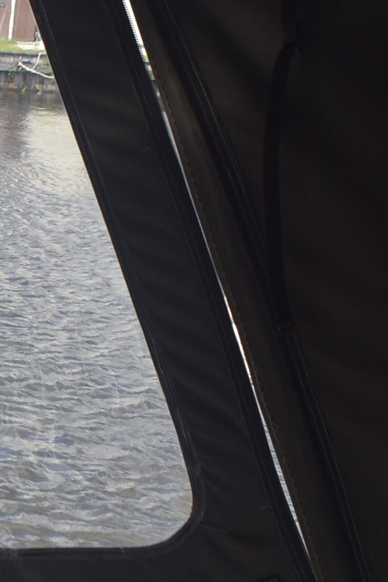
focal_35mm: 93
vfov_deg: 21.9
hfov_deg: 12.5
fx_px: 1503
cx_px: -446
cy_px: 326
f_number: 8
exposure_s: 1/250
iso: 320
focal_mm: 20
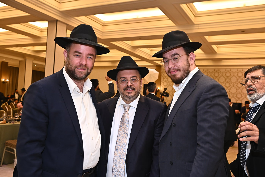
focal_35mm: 34
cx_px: 132
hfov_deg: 55.8
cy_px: 88
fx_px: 250
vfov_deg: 38.9
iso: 1250
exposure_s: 1/200
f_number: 4.5
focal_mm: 34
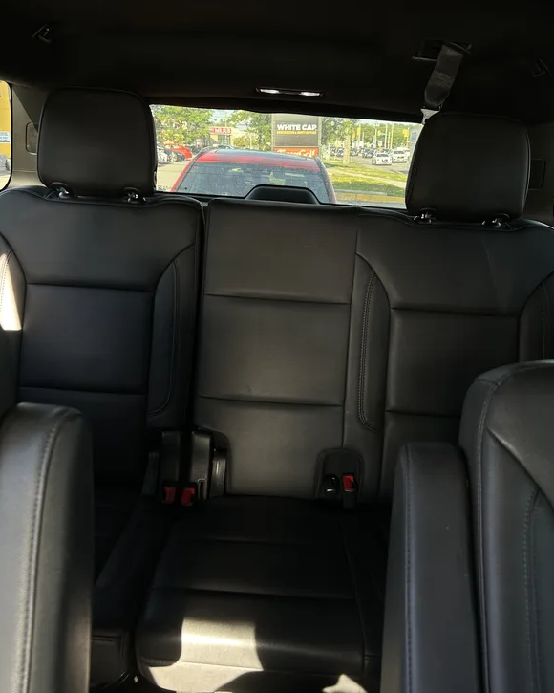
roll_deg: -0.6
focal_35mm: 28
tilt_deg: -18.8
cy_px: 333
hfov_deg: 51.5
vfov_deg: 62.2
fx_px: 574
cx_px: 278
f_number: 1.5
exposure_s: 1/120
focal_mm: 5.7
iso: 64
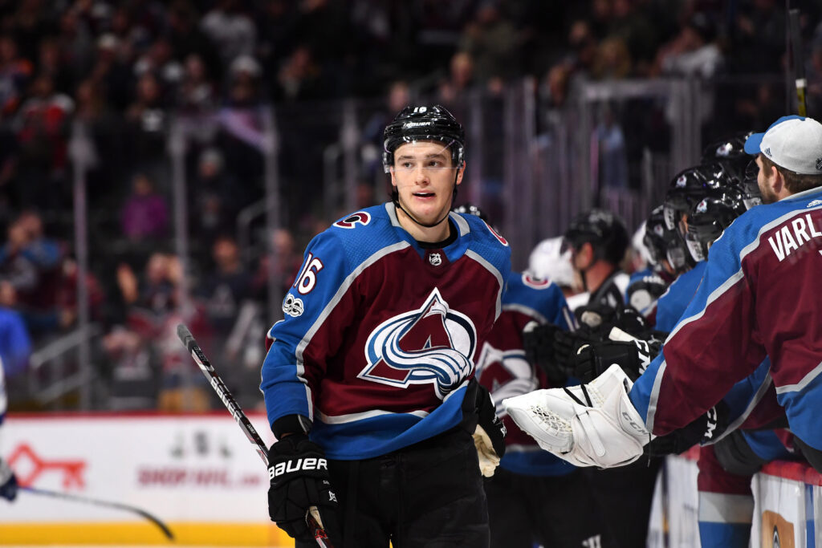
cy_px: 274
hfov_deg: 6.9
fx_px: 6850
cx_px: 411
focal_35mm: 300
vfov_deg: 4.6
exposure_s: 1/2000
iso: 2500
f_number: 3.5
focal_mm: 200
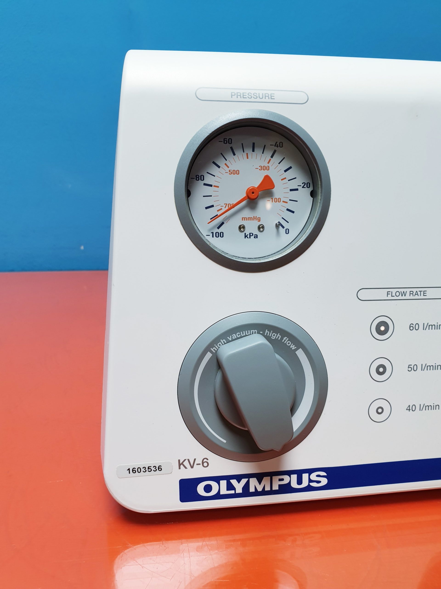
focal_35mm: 26
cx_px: 220
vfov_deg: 67.3
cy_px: 294
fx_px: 442
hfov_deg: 53.1
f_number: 2.4
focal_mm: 4.3
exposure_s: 1/50
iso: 80
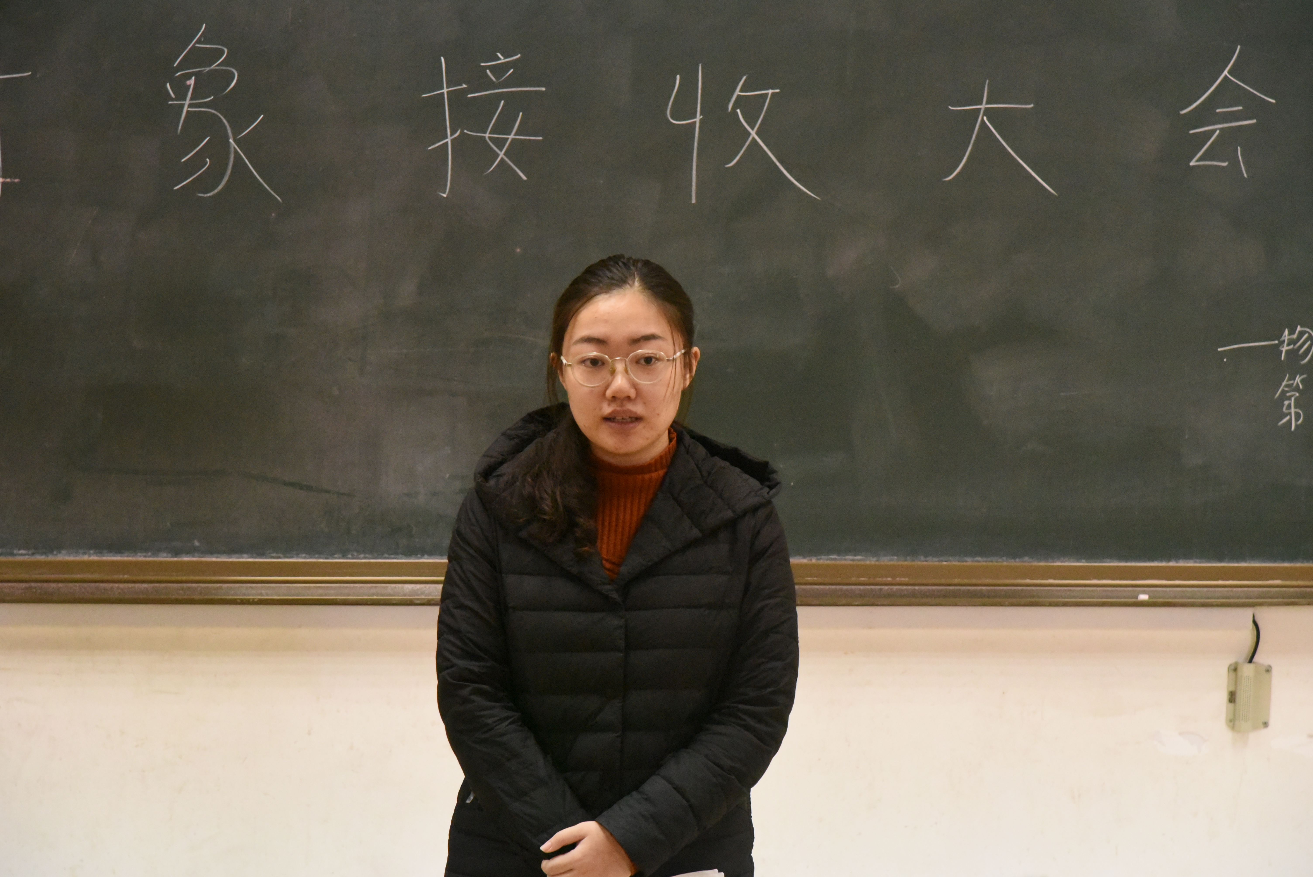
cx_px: 656
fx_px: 4378
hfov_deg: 17.1
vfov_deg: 11.4
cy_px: 438
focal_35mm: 120
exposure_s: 1/200
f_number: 7.1
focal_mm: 120
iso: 12800
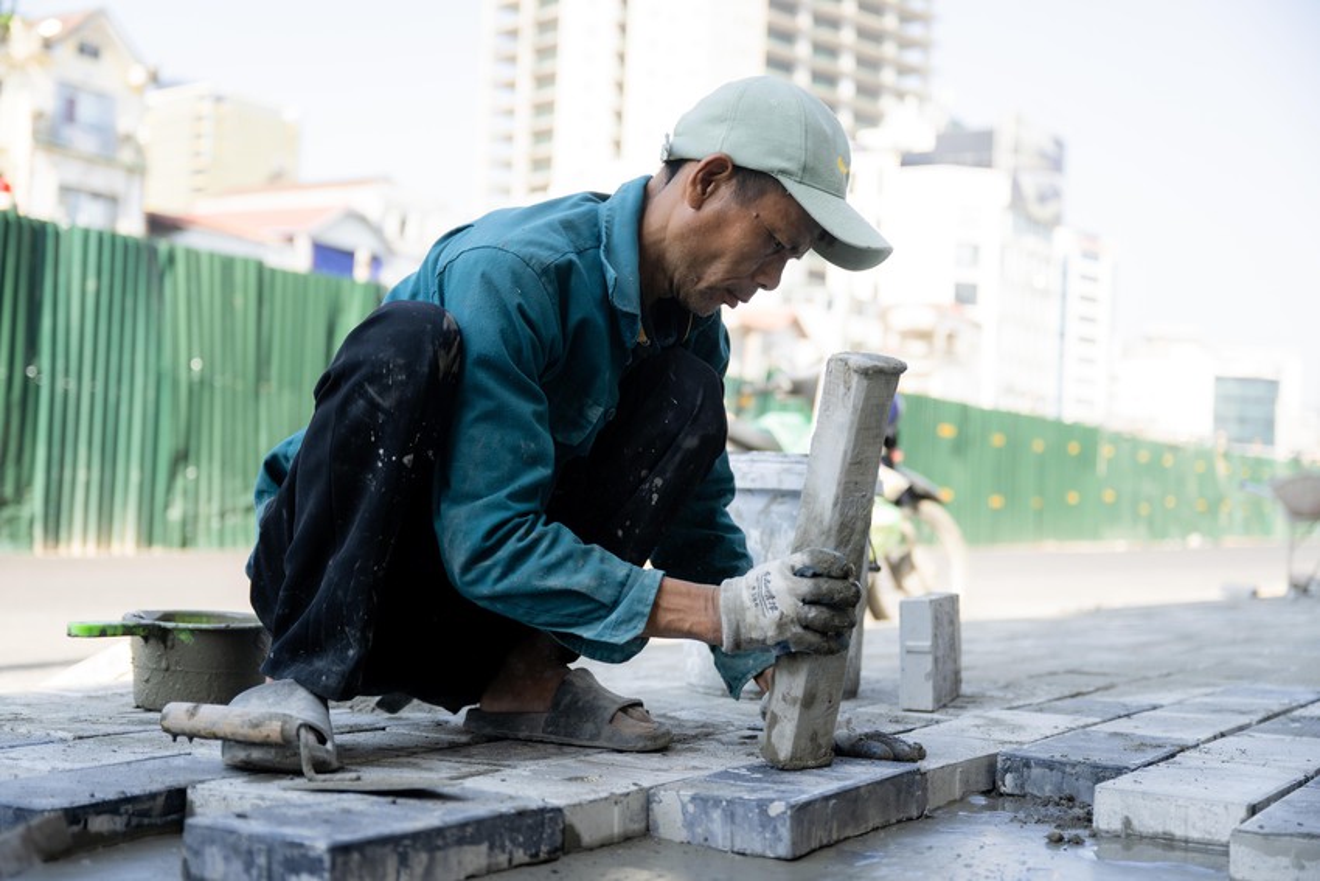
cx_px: 660
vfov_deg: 30.5
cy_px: 440
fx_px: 1613
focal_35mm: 44
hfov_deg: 44.5
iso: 250
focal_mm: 44
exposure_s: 1/1000
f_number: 2.8
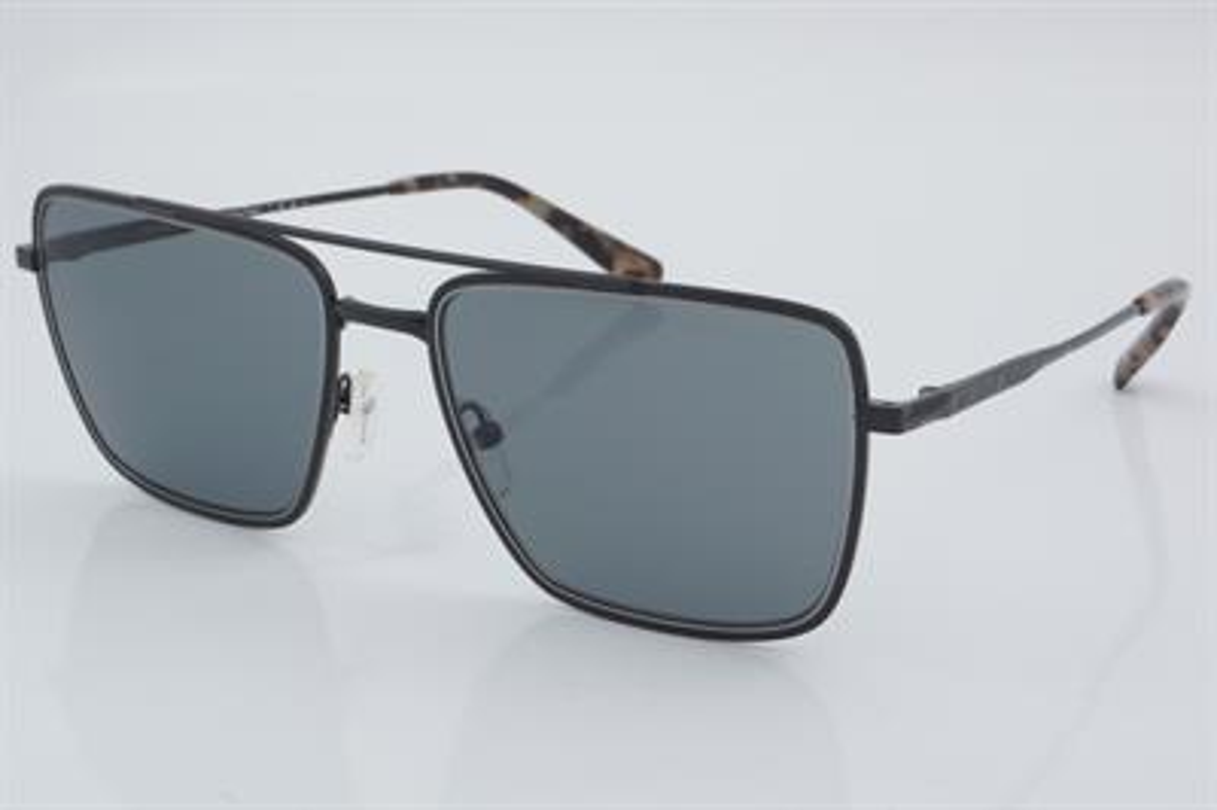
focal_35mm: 75
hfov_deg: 27.0
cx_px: 608
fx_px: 2533
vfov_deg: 18.2
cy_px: 405
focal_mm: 50
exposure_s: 1/4
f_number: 32
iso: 100
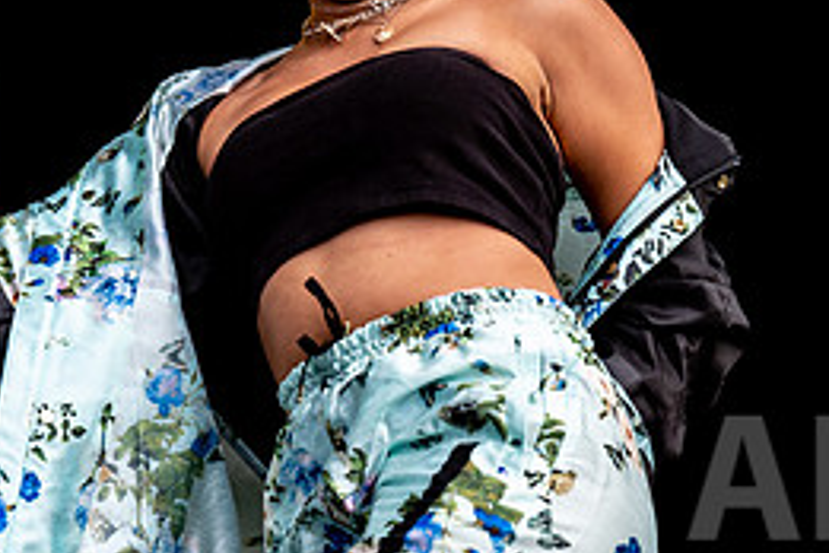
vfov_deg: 3.6
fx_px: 8842
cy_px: 163
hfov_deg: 5.4
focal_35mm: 384
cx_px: 304
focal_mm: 165
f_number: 5.6
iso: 1000
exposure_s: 1/800
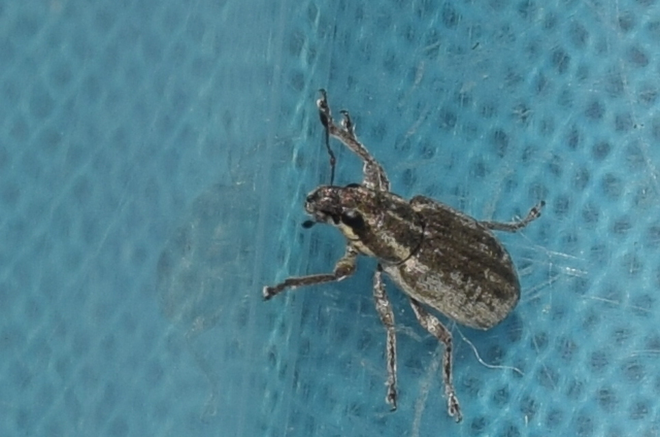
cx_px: 330
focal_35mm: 210
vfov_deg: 6.5
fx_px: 3842
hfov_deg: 9.8
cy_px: 218
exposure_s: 1/160
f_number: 13
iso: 100
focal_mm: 140
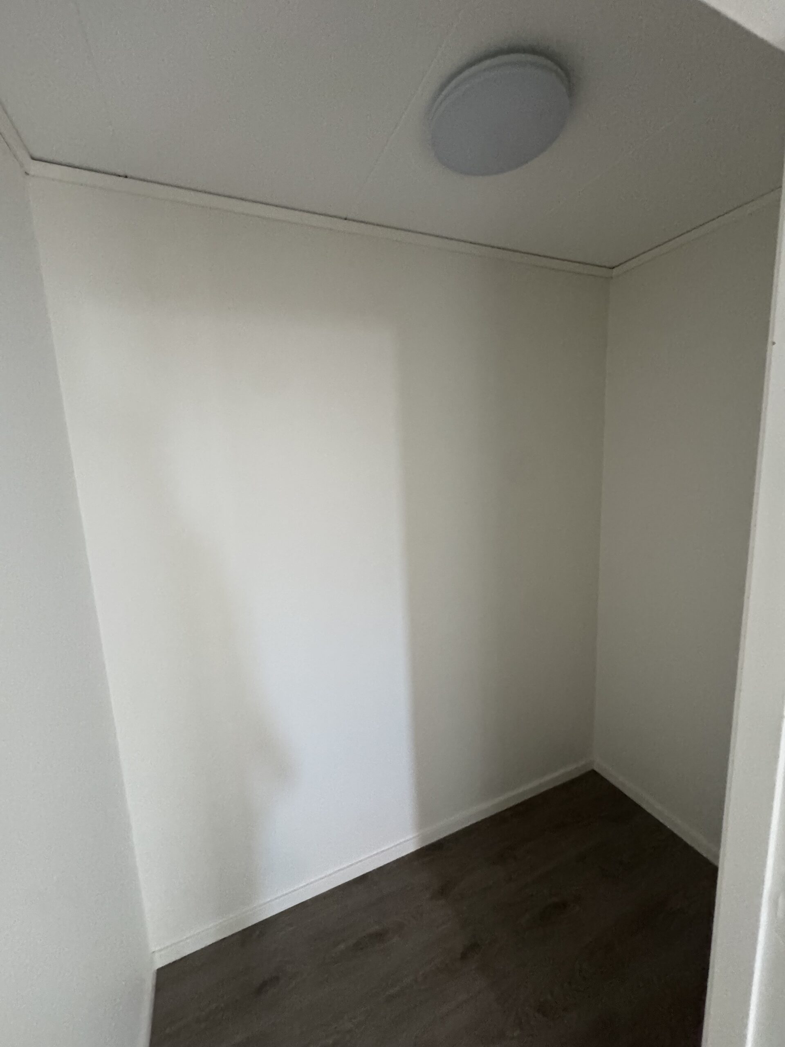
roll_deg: +2.7
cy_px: 524
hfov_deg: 85.7
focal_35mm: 14
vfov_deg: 102.1
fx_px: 423
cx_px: 392
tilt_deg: -5.9
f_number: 2.2
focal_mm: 2.22
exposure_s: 1/60
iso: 800
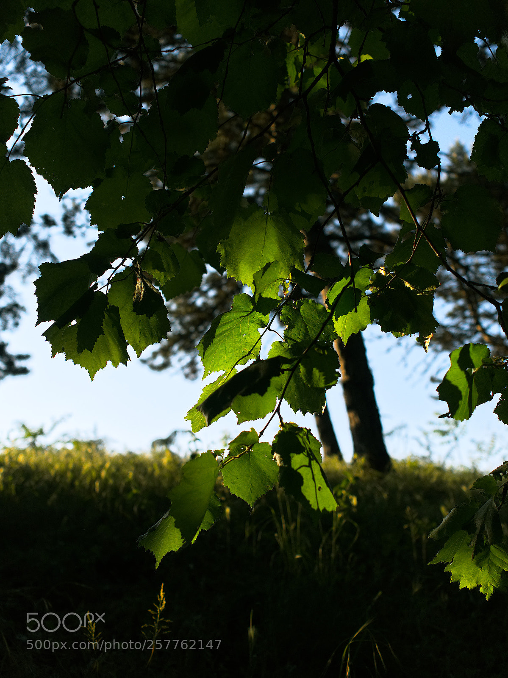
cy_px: 339
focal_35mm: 34
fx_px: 666
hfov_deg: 41.8
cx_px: 254
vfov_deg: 54.0
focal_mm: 17
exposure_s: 1/2000
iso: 160
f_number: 2.2
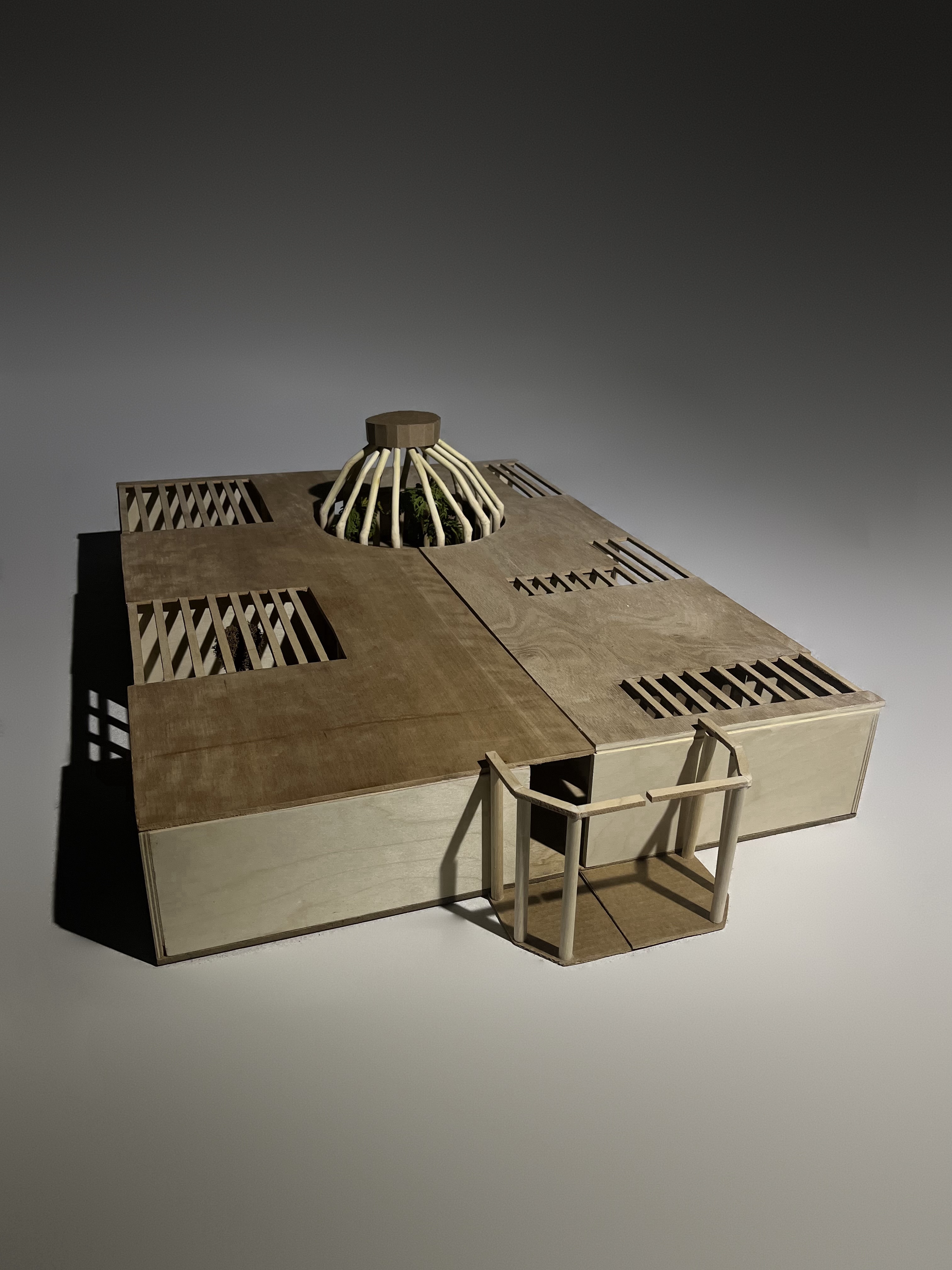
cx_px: 476
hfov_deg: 53.1
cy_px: 635
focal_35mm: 26
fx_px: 953
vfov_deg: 67.3
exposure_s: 1/122
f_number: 1.6
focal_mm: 5.1
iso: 125
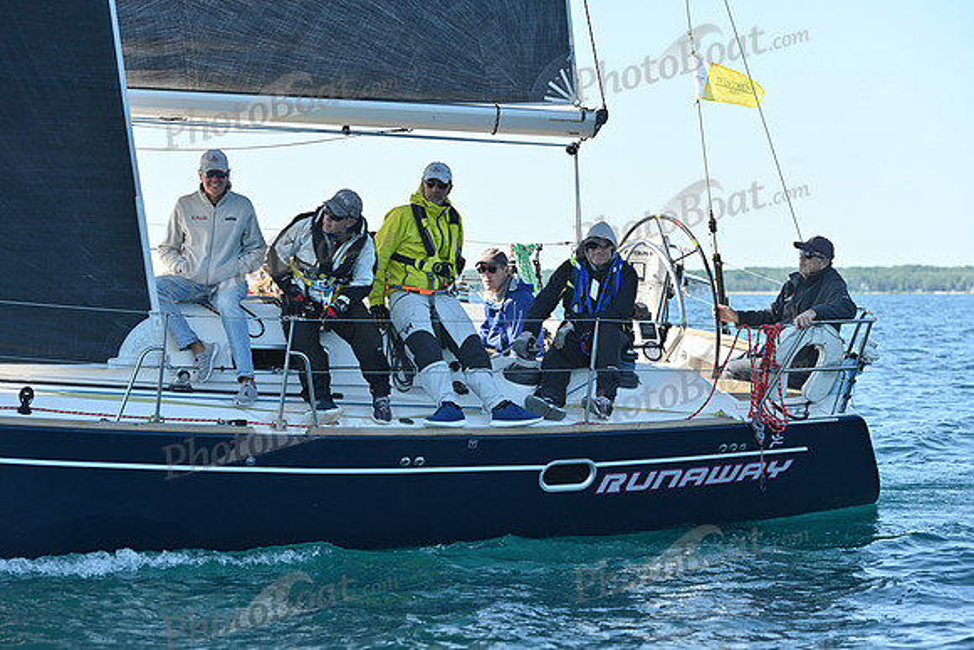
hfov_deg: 17.6
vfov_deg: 11.8
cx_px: 487
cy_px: 325
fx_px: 3139
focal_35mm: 116
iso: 320
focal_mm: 116
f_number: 5
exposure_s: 1/1000
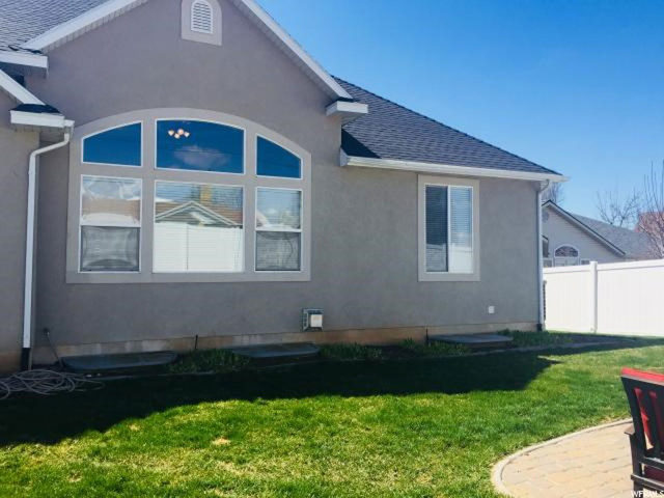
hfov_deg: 61.7
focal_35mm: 29
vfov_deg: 48.2
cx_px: 332
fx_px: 556
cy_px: 249
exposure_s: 1/1464
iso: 32
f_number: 2.2
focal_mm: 4.15
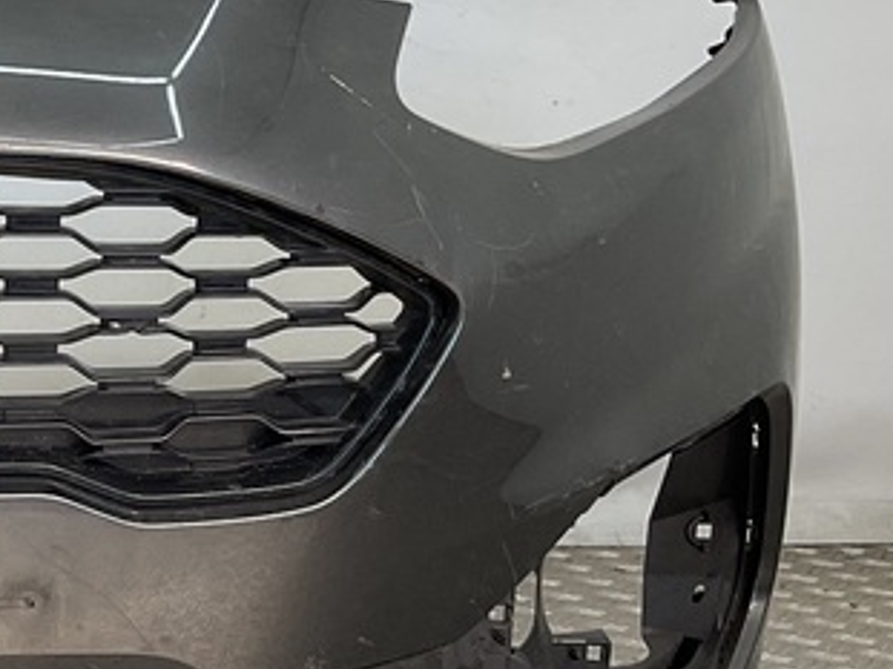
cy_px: 256
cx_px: -428
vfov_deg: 15.7
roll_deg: -0.9
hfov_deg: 18.6
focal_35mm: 94
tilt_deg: -7.6
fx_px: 2424
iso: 16
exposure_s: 1/167
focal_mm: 3
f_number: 1.8
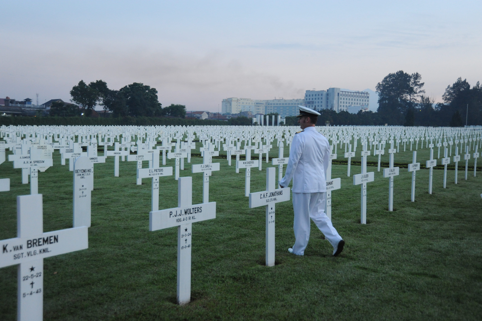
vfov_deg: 33.4
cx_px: 241
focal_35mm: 40
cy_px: 160
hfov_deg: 48.5
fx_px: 535
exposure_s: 1/100
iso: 3200
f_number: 5
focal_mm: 40
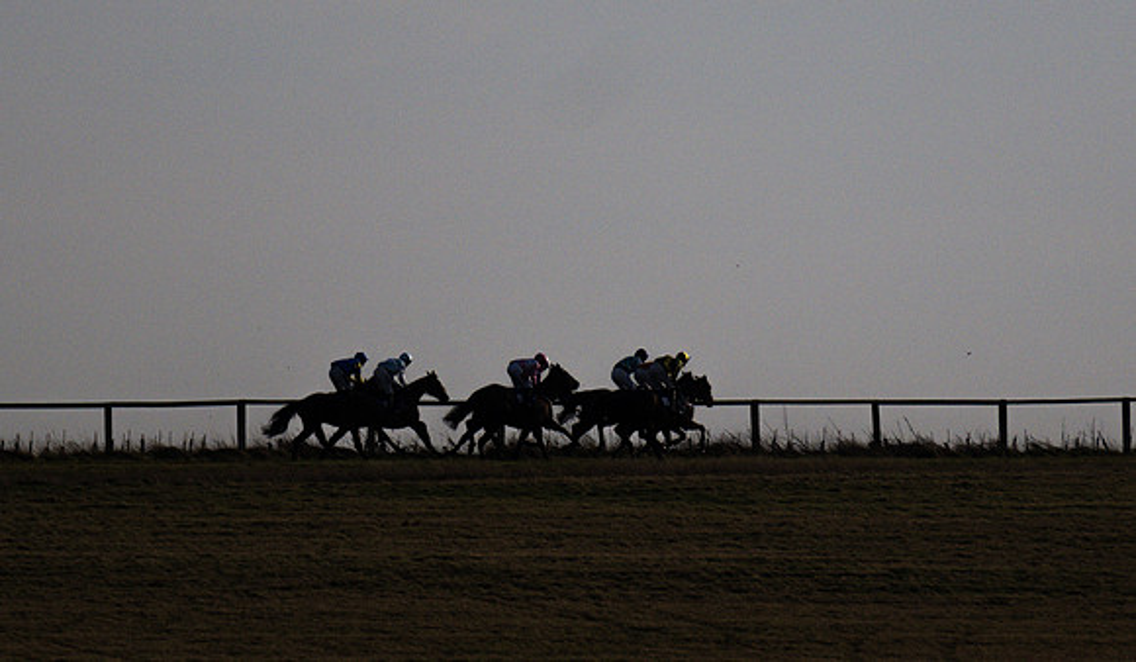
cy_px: 169
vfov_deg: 1.4
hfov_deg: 2.5
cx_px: 592
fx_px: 26507
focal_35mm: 872
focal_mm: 280
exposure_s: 1/10000
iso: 400
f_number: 4
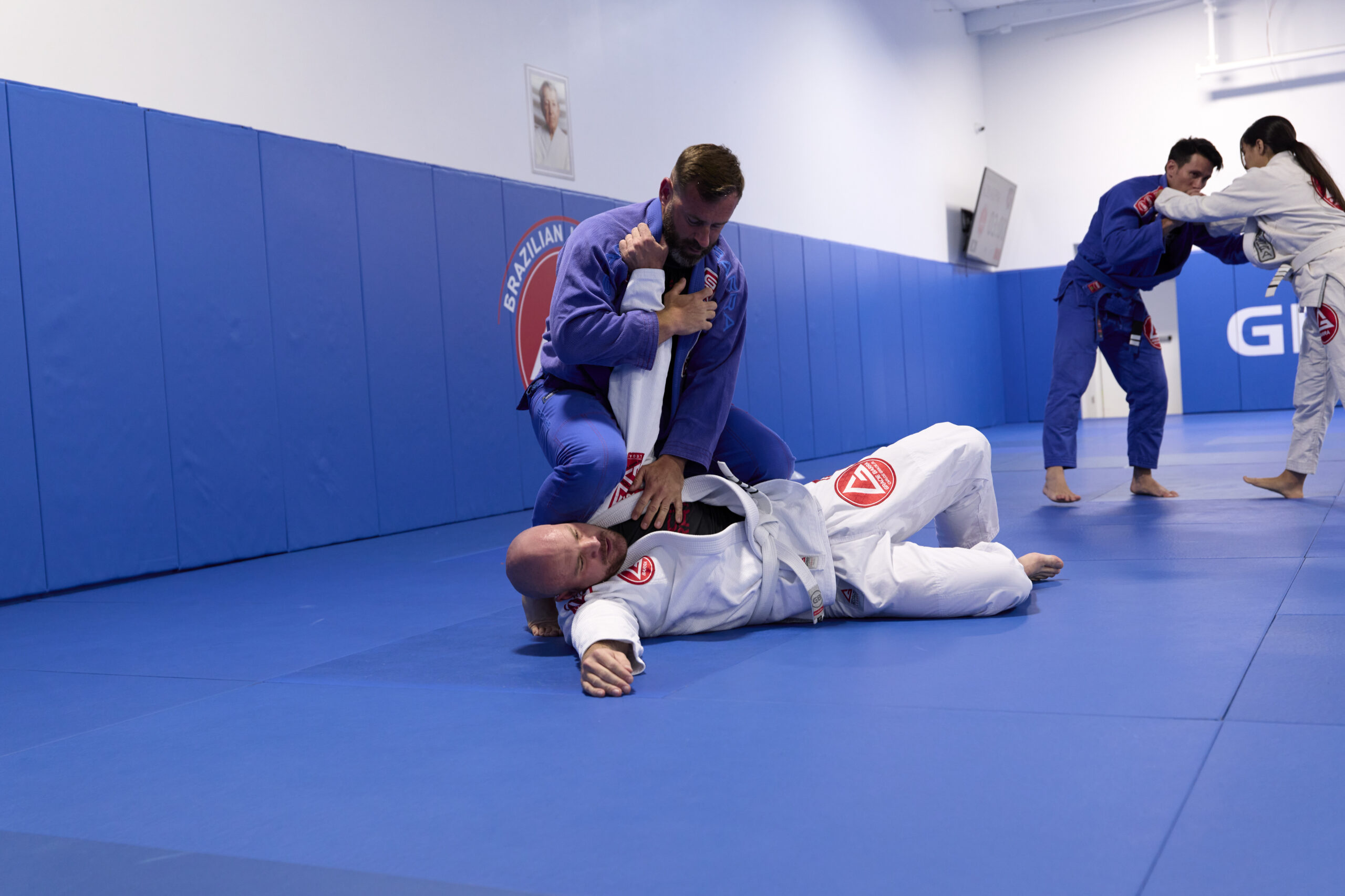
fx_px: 1419
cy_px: 448
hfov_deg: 50.7
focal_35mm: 38
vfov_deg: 35.0
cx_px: 672
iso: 1600
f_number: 3.5
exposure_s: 1/200
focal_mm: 38
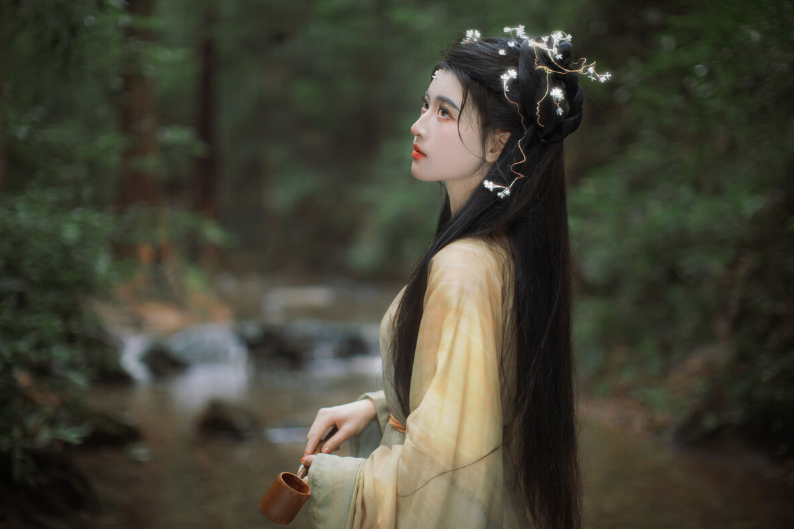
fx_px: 1103
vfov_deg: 27.0
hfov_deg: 39.6
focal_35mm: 50
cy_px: 262
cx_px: 398
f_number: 1.4
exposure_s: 1/100
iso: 640
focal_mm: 50
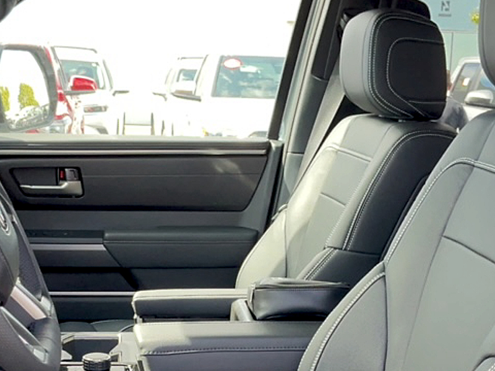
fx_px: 858
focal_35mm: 60
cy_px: 342
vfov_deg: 23.7
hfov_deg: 32.2
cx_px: 249
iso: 64
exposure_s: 1/120
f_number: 1.8
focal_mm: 3
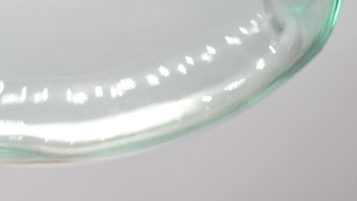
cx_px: -90
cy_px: -55
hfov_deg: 13.6
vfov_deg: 7.9
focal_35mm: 152
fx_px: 1444
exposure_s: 1/500
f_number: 1.8
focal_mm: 35
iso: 100
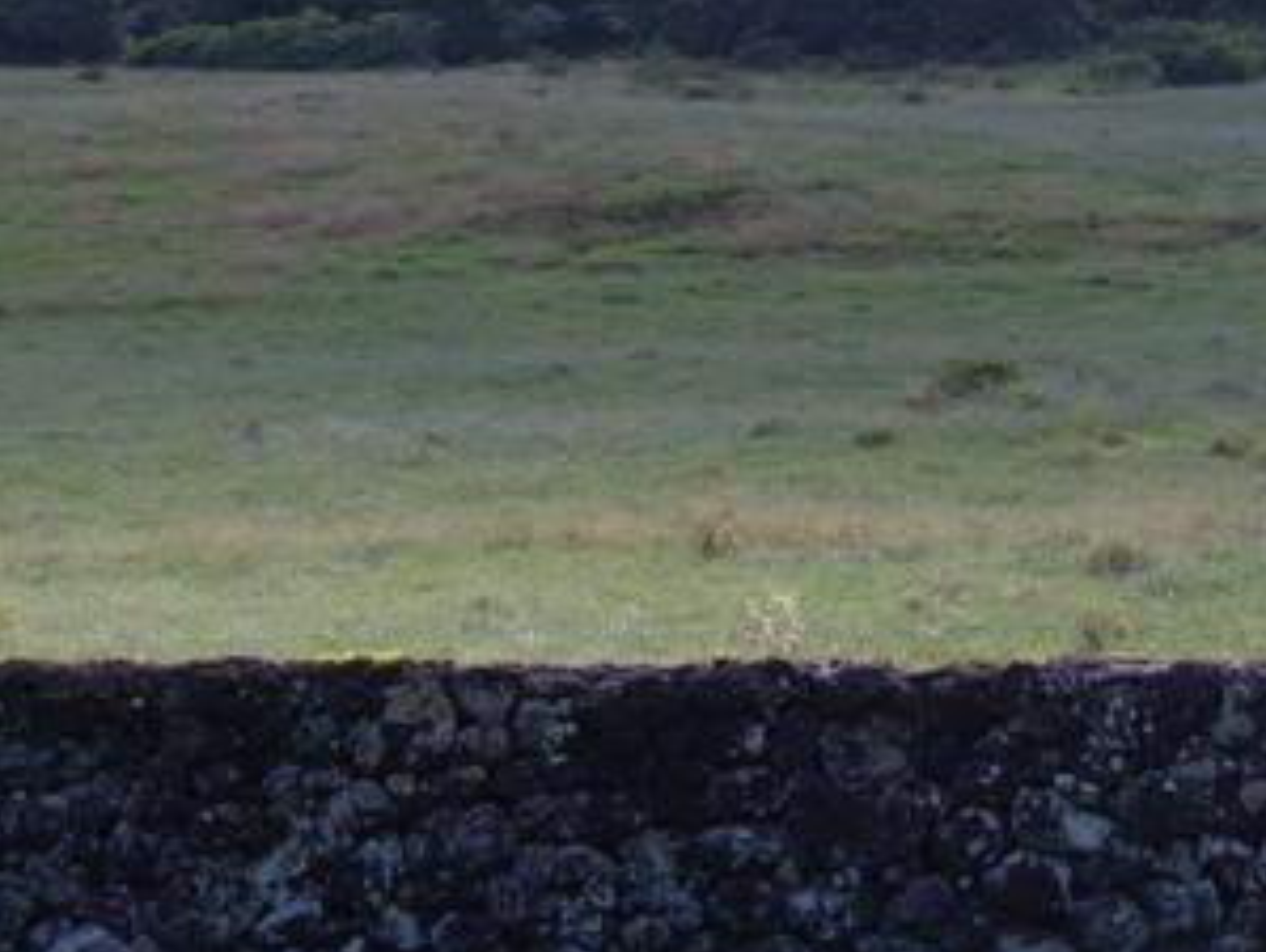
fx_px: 6261
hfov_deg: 11.4
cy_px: -250
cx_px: 1211
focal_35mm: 171
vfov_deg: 8.6
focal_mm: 10.7
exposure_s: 1/712
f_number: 3.5
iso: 100
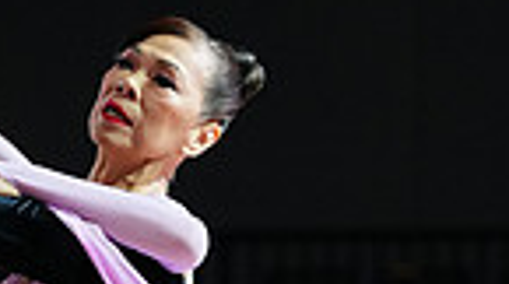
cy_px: 631
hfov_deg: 2.6
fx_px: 11318
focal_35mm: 840
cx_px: 293
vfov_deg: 1.4
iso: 2500
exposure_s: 1/320
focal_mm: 200
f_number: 4
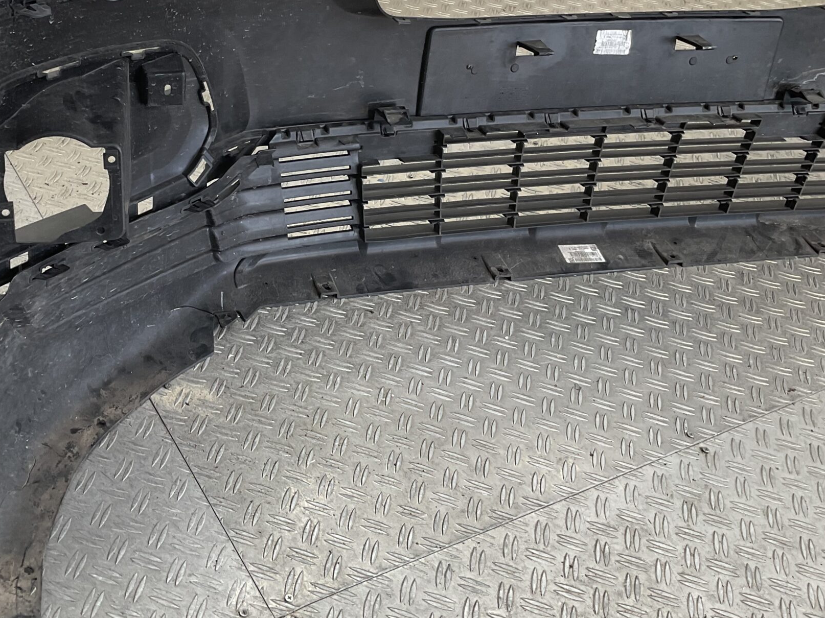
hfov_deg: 40.5
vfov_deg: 31.0
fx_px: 1096
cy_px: 154
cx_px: 246
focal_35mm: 46
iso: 16
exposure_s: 1/115
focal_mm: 3
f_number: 1.8
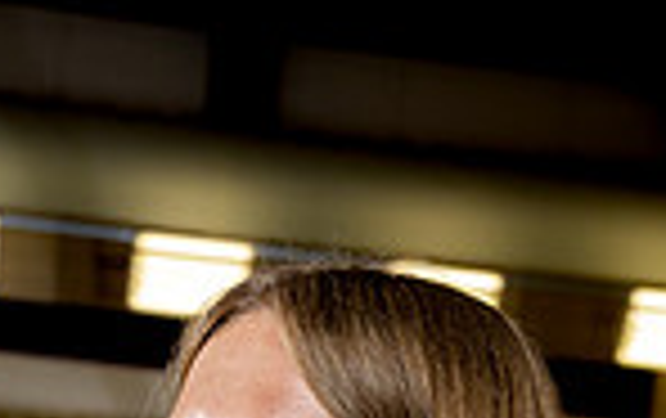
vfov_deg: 9.0
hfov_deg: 15.6
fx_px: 2418
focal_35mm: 133
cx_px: 216
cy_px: 962
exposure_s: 1/250
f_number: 5.6
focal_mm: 43
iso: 320
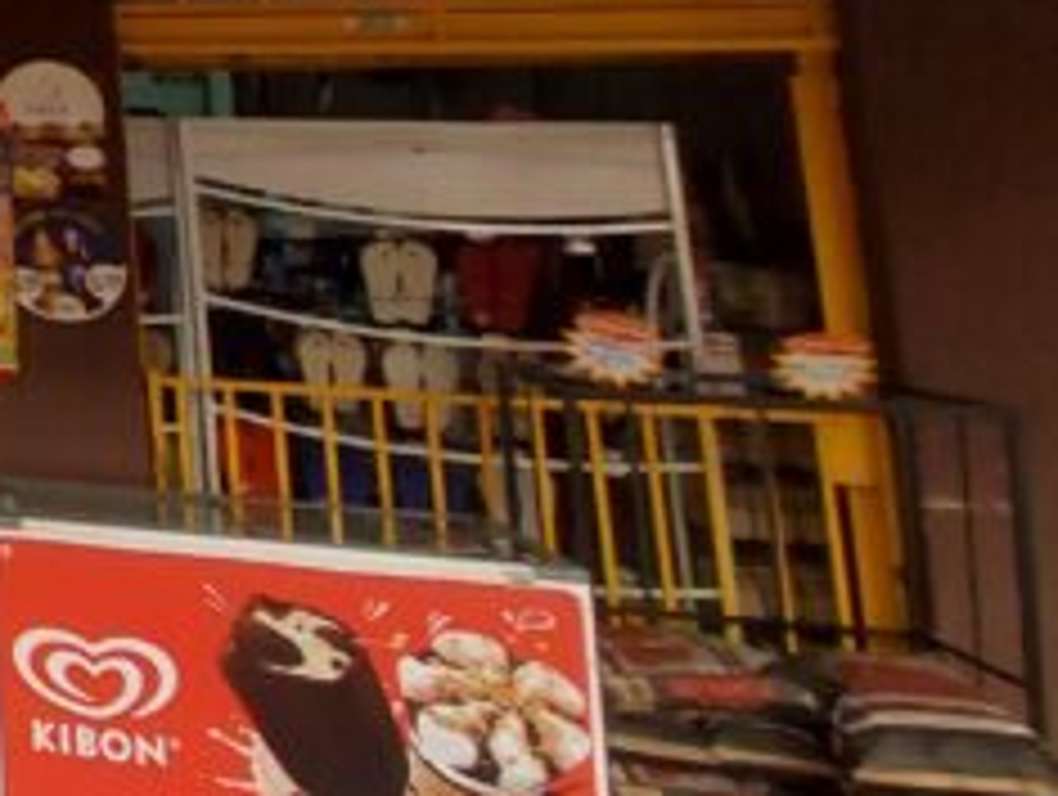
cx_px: -923
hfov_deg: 21.0
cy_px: -139
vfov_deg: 25.1
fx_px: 1622
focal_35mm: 53
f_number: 2.2
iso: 64
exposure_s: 1/120
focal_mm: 1.74
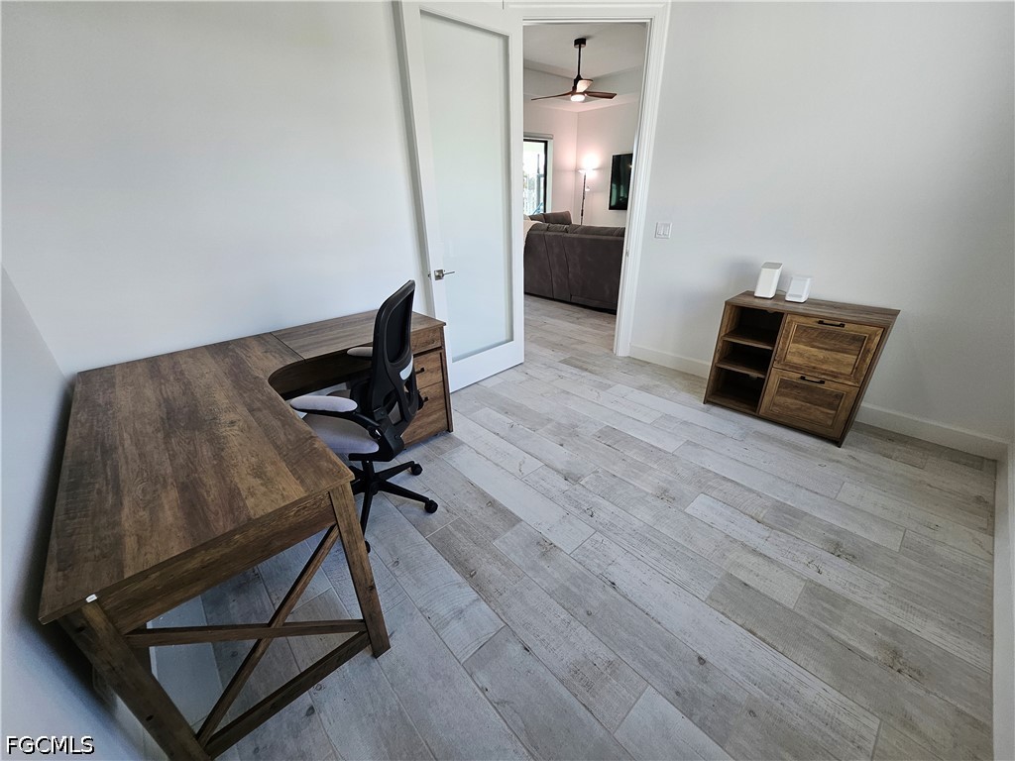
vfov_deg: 89.9
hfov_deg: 106.2
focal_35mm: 13
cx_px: 508
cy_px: 380
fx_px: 381
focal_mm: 1.74
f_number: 2.2
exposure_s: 1/60
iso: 50
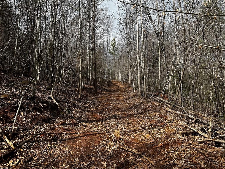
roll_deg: +0.3
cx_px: 111
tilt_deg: +11.6
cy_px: 83
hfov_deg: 69.4
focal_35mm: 25
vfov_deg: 54.9
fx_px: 162
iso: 80
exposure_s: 1/2882
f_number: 1.78
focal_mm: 6.86
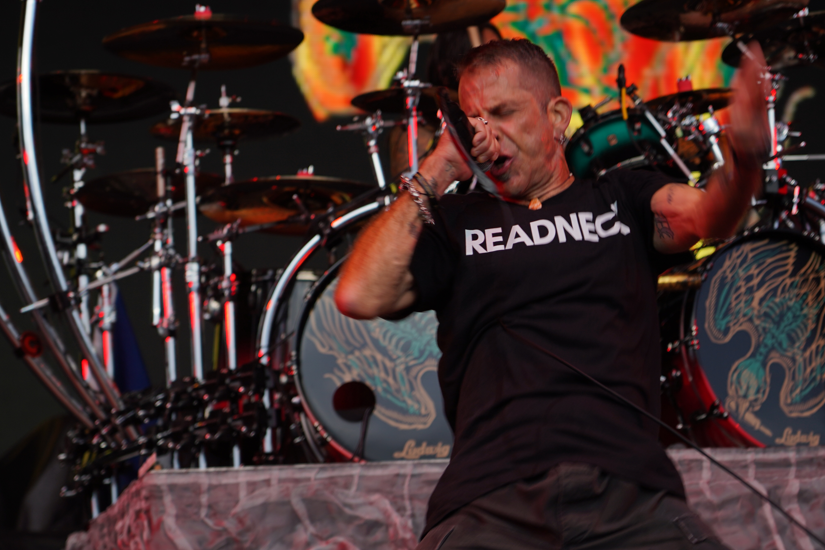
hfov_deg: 13.1
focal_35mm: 157
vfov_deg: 8.7
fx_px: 3597
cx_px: 408
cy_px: 353
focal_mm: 105
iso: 100
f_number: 4
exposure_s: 1/125
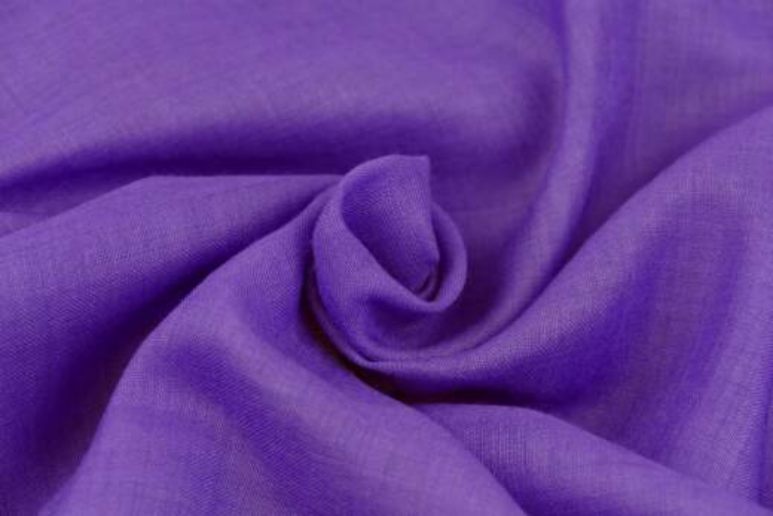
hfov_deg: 16.3
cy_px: 258
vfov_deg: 10.9
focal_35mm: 126
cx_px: 386
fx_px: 2706
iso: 400
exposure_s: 1/80
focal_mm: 45.89
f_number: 3.9
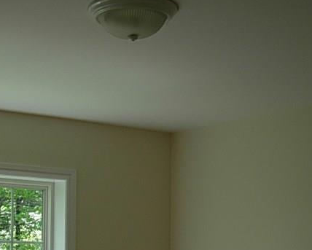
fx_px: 776
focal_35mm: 84
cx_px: 75
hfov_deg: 22.5
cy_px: 260
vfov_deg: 17.8
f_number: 3
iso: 50
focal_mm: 7.5
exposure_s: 1/85.4
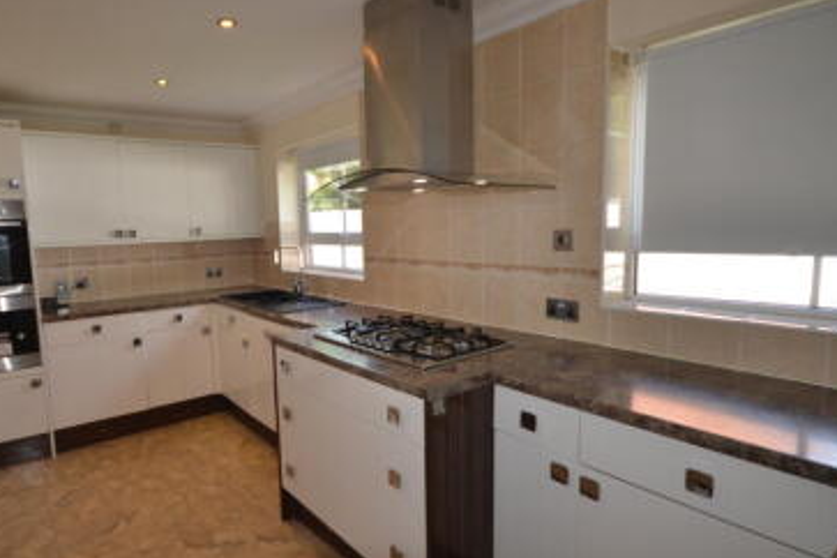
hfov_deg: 78.8
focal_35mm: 22
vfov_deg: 58.0
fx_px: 503
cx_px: 348
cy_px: 282
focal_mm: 11
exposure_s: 1/125
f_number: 4.2
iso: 280
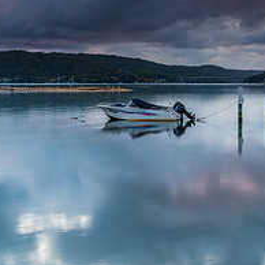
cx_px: 216
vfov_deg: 27.3
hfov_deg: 26.7
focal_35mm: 63
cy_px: 117
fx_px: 546
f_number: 11
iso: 64
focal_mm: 16
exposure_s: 1/1.25
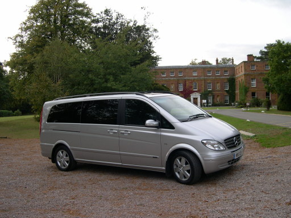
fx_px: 319
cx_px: 146
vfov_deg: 37.7
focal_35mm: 38
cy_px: 109
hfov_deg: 49.0
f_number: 2.8
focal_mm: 8
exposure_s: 1/330
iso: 100
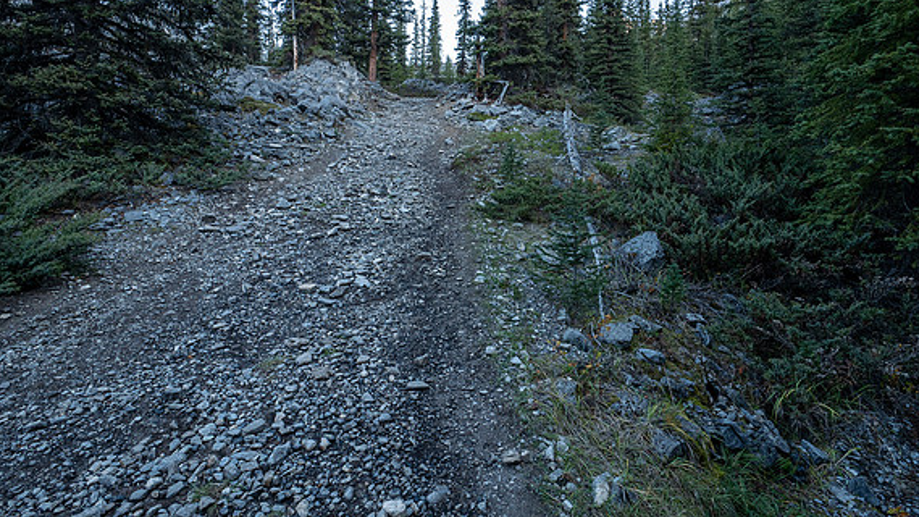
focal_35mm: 20
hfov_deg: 86.6
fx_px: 487
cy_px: 225
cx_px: 465
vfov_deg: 55.7
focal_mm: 9
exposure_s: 1/60
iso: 200
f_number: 5.6
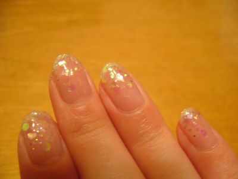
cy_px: 90
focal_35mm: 35
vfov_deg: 40.7
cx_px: 119
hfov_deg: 52.6
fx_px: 241
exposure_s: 1/10
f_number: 2.8
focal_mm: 5.8
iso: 200
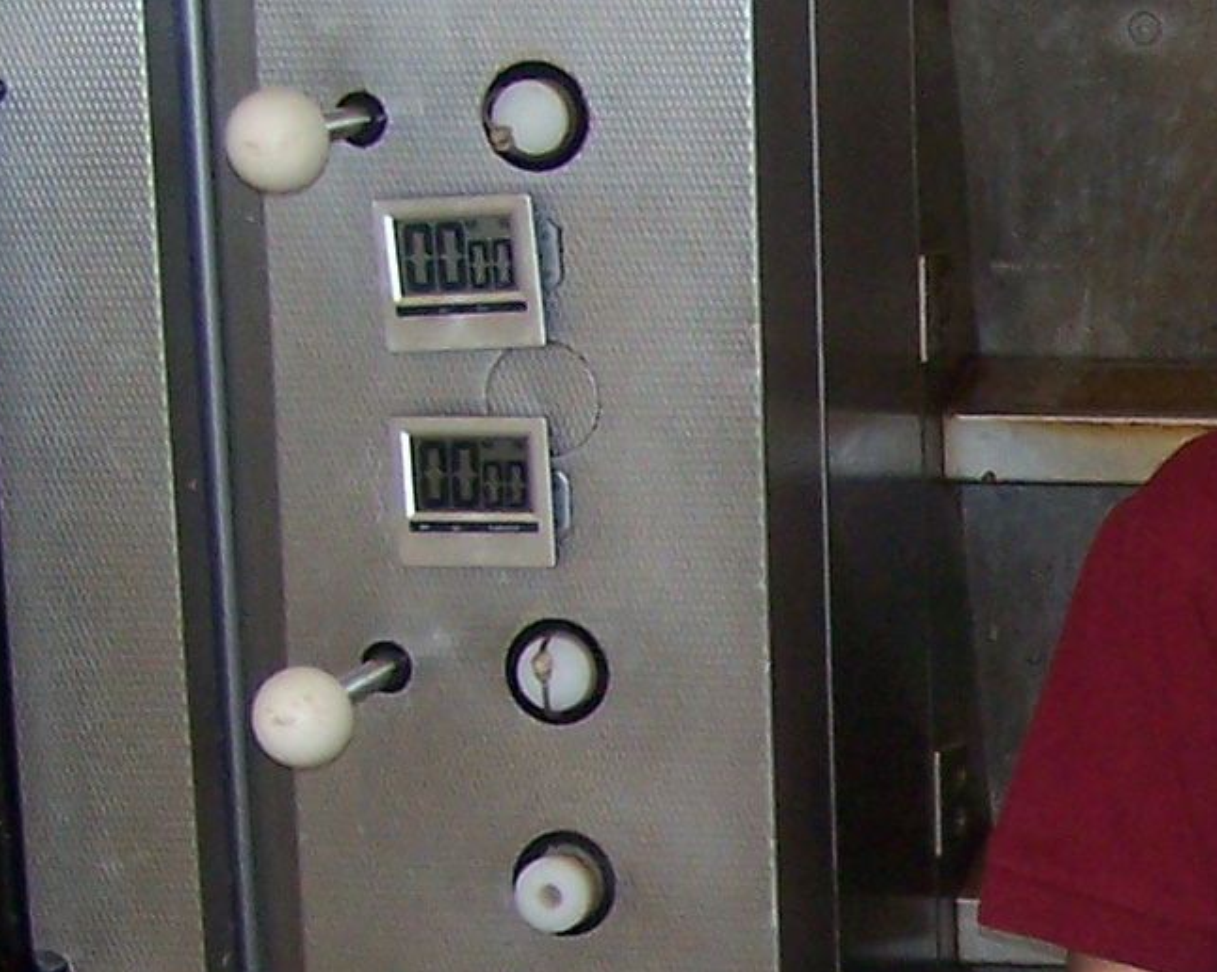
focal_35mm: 148
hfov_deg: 12.2
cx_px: 1991
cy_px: 1304
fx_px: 5328
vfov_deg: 10.2
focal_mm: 6.3
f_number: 2.8
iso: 140
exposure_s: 1/60
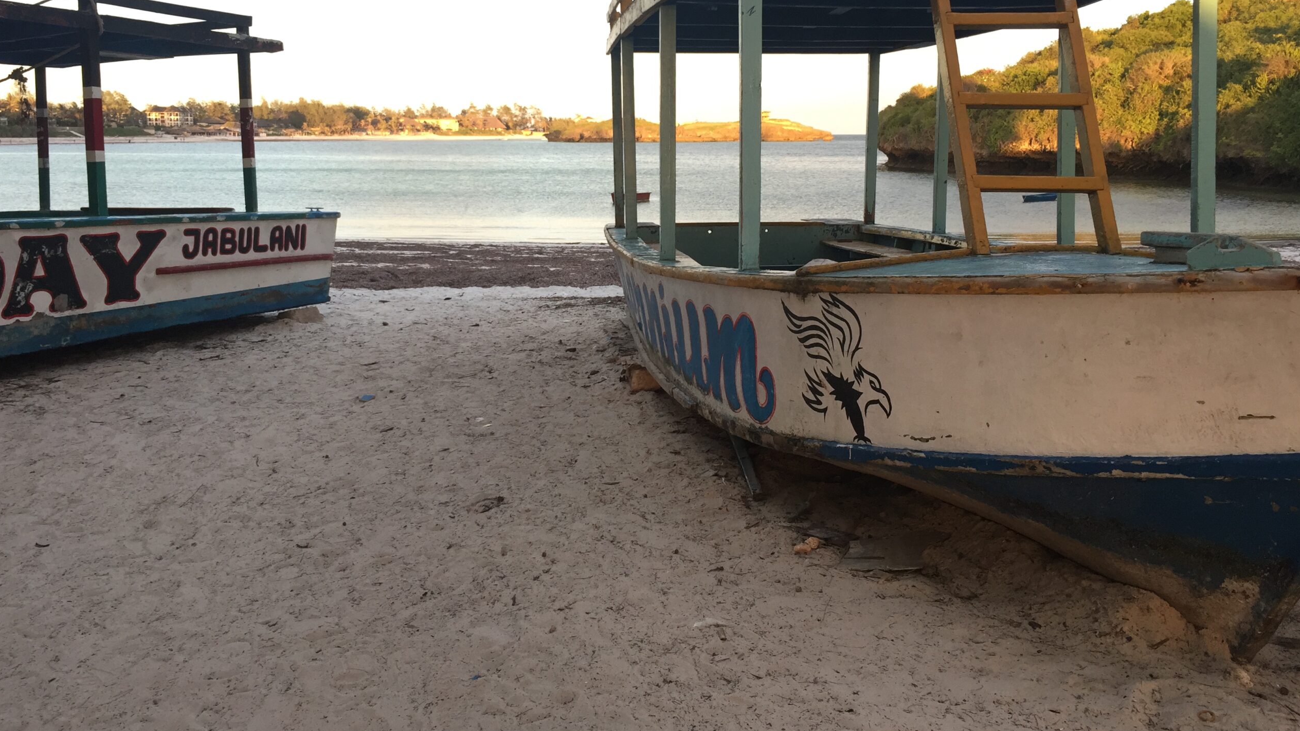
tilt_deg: -6.9
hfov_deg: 61.0
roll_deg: -1.1
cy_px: 269
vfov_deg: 36.4
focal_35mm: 32
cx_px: 647
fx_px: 1103
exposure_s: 1/100
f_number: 2.2
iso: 40
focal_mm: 4.15
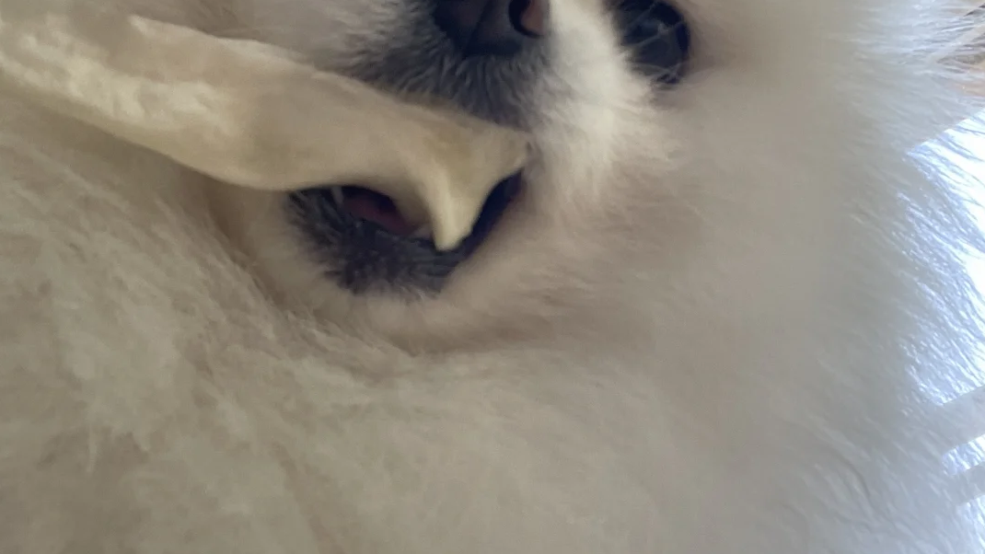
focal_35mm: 44
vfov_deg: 27.0
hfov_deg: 46.4
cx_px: 492
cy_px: 190
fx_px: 1149
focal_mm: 2.71
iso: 64
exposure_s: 1/121
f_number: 2.2
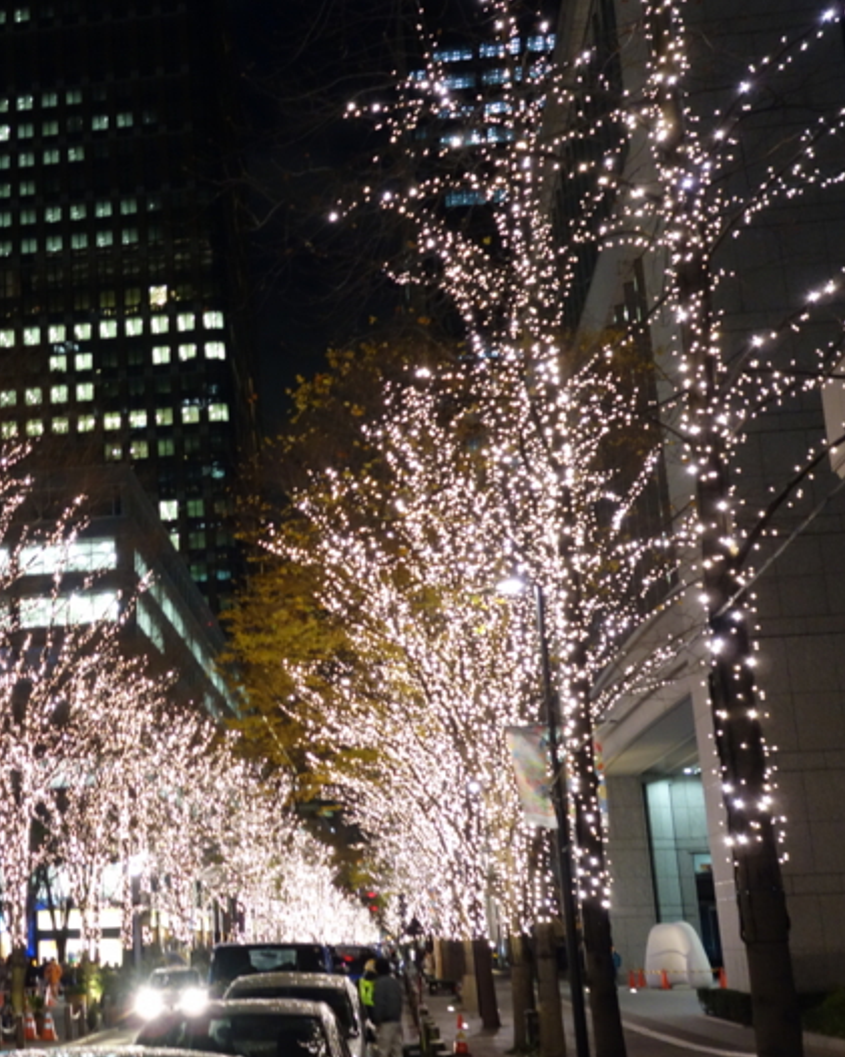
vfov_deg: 33.0
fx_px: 1783
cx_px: 68
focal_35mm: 57
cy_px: 528
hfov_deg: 25.7
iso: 800
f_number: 2.8
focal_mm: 14.75
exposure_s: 1/15
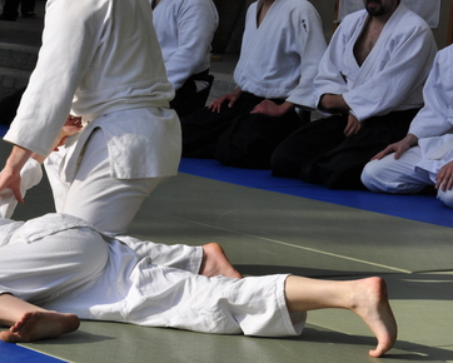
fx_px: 2200
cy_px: 126
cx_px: 93
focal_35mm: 164
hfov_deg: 11.7
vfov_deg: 9.4
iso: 200
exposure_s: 1/250
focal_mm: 66
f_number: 13
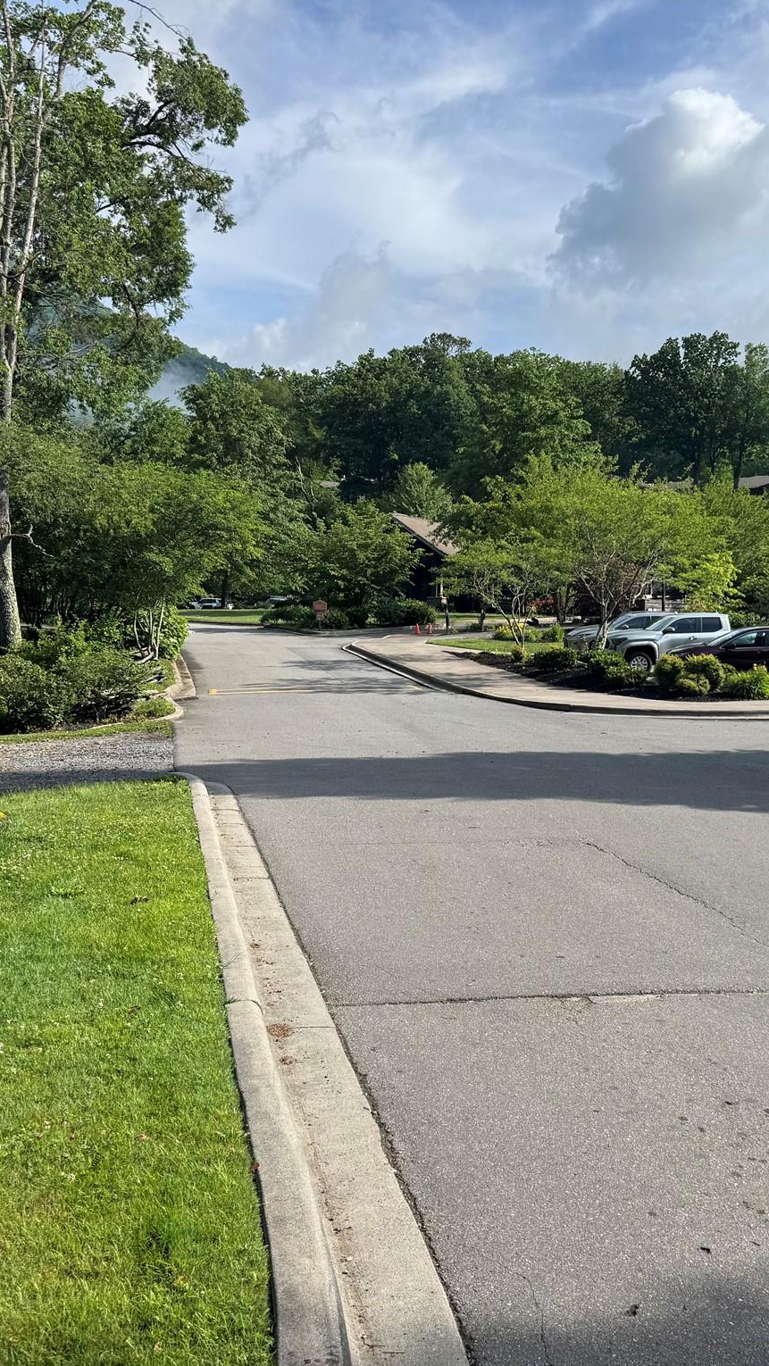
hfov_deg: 33.1
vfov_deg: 56.6
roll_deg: +0.2
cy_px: 682
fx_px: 1268
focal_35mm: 35
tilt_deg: -1.4
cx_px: 566
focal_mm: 6.76
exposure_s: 1/4049
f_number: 1.78
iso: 80
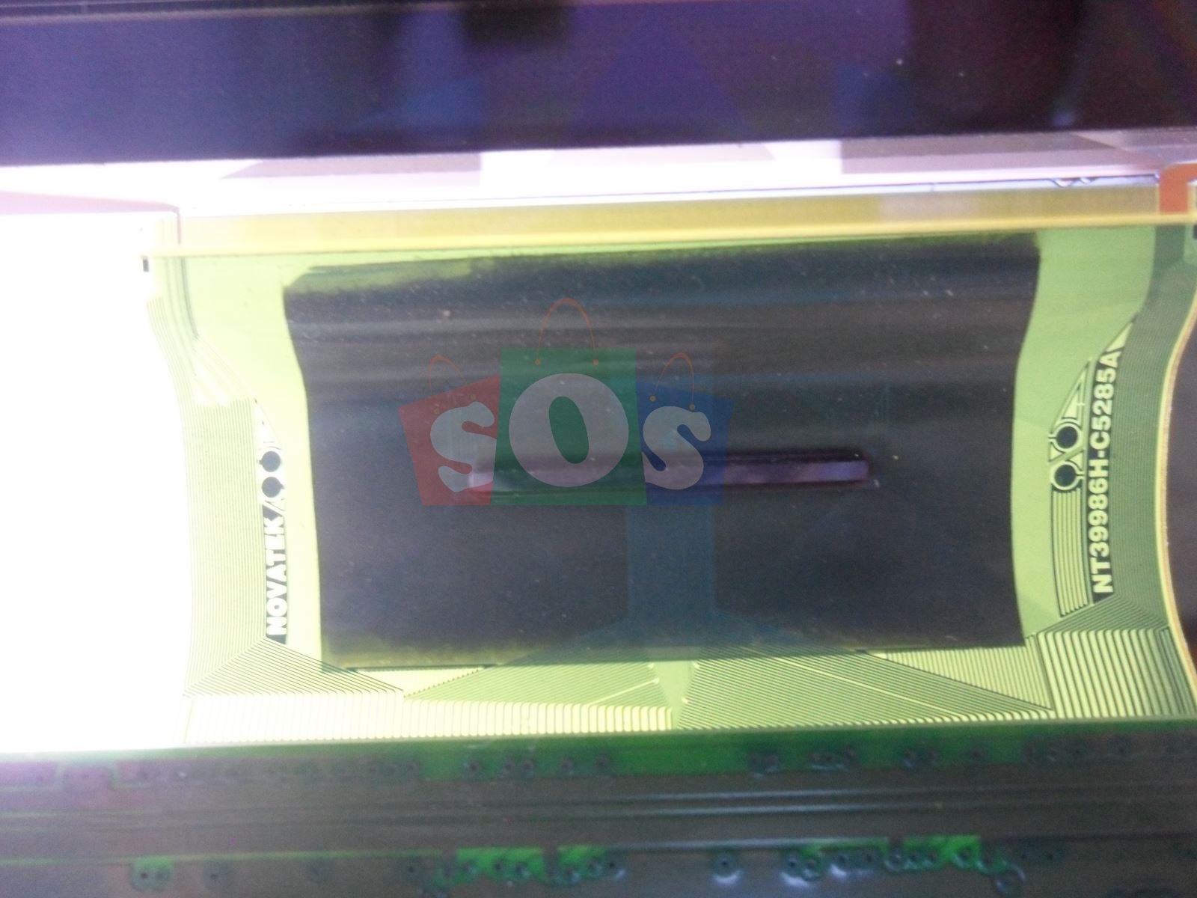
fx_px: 934
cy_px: 449
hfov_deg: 65.3
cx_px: 598
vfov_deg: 51.4
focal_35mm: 27
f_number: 3.5
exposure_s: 1/8
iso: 400
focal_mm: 4.9
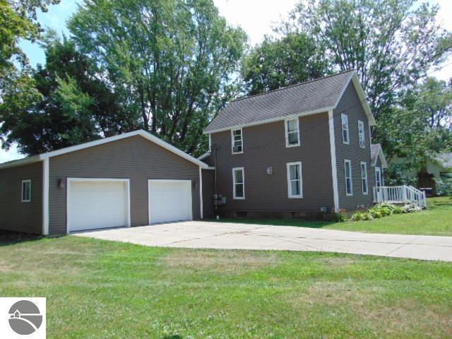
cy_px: 170
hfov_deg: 69.4
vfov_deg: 54.9
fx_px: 326
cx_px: 226
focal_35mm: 25
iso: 80
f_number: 3
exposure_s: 1/800
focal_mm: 4.5
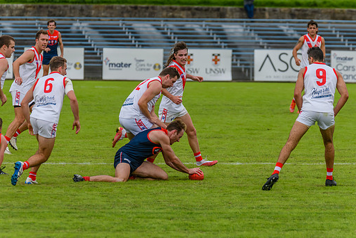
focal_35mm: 341
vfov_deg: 4.0
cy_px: 124
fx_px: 3374
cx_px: 181
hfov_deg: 6.0
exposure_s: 1/2500
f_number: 6.3
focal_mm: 270
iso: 800
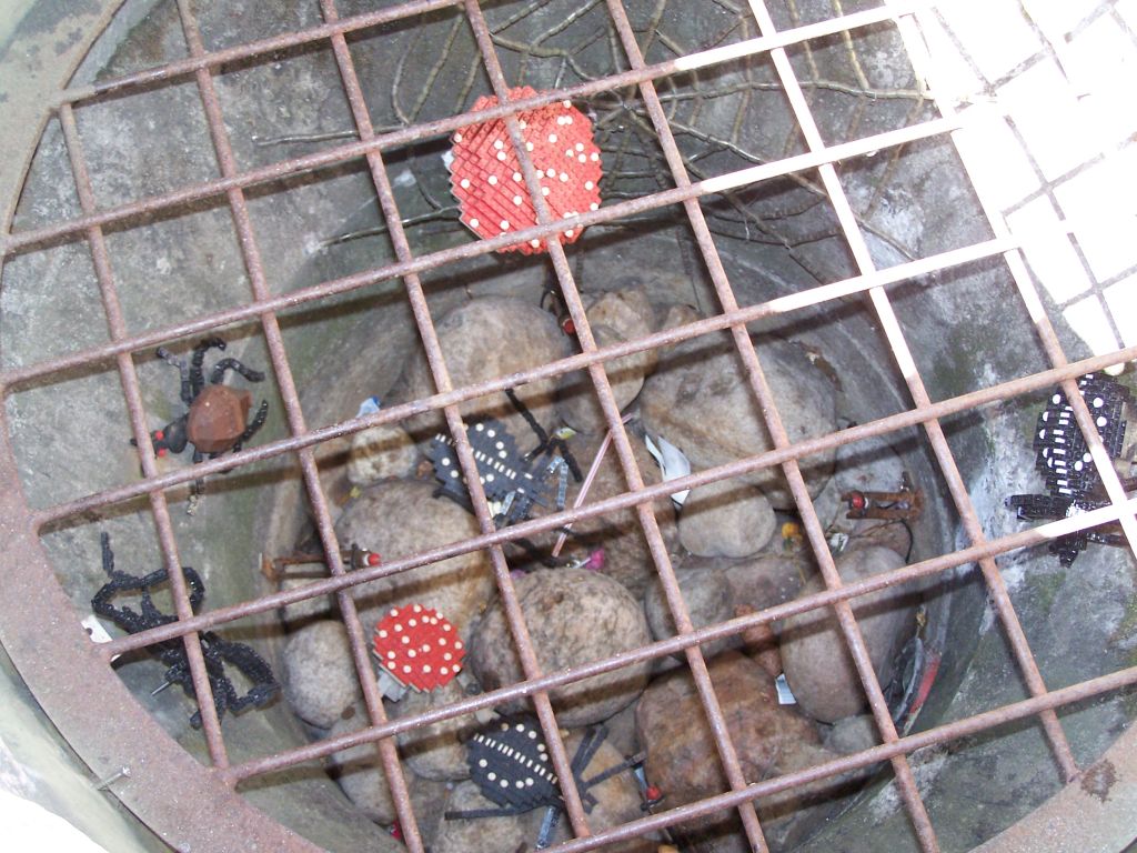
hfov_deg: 34.3
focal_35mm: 56
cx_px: 568
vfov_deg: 26.1
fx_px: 1839
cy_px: 426
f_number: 3.1
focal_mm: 9.3
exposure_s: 1/60
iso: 140
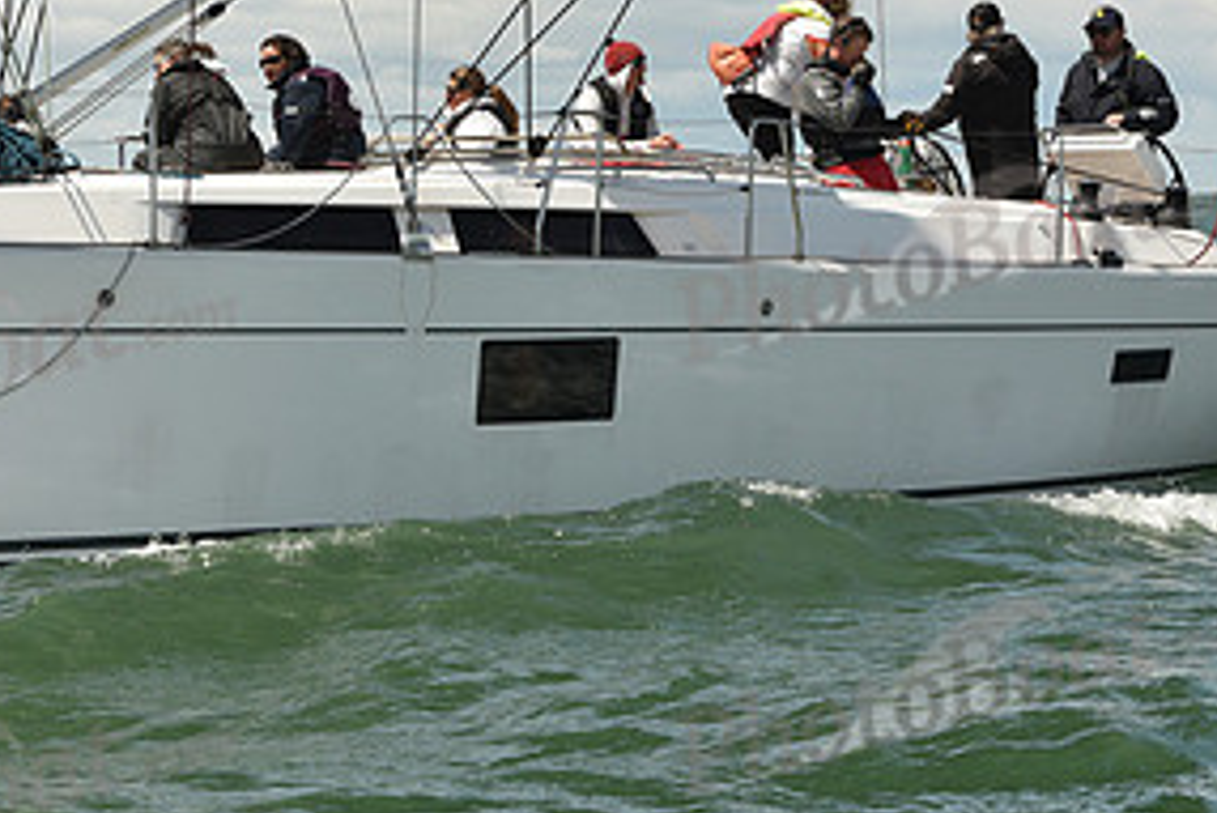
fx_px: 4803
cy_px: 92
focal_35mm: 142
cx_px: 460
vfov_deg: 9.6
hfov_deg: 14.4
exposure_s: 1/800
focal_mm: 70
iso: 320
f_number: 10
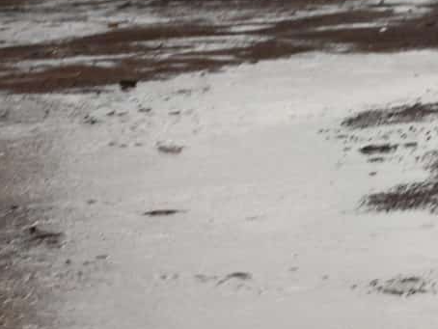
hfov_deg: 9.5
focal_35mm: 208
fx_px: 2633
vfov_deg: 7.1
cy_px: 320
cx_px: 260
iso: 450
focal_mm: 32
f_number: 4
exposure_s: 1/50
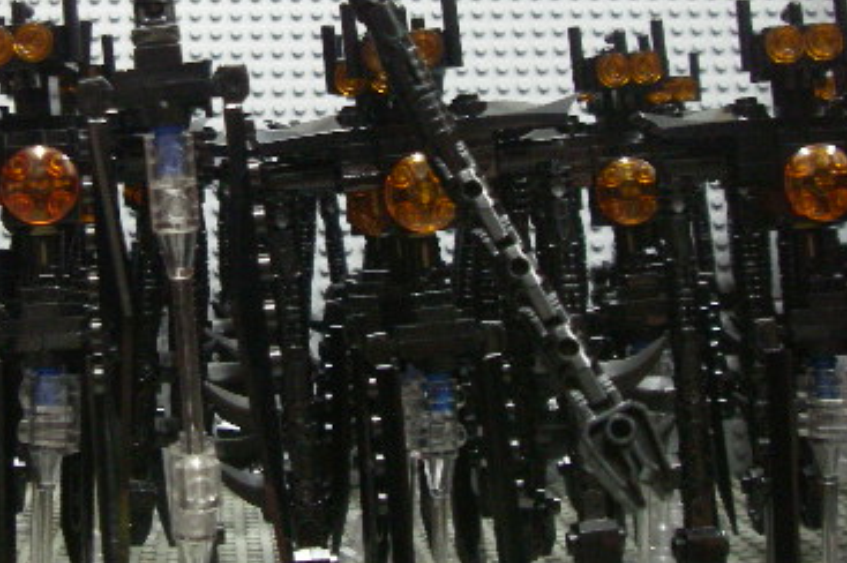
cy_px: 164
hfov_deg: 28.6
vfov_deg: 19.6
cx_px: 157
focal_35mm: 69
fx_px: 1622
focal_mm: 6.3
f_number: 3.3
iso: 320
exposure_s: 1/4
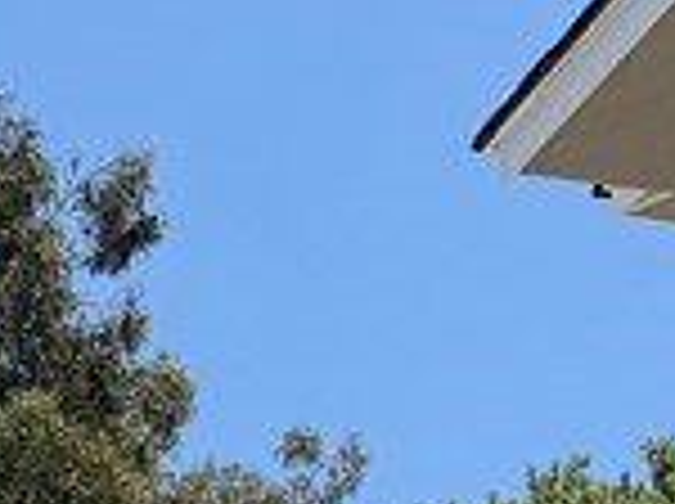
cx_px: -279
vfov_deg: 8.0
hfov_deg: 11.6
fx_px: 3193
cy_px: 1431
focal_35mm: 164
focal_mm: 6.76
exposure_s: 1/3953
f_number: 1.78
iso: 80
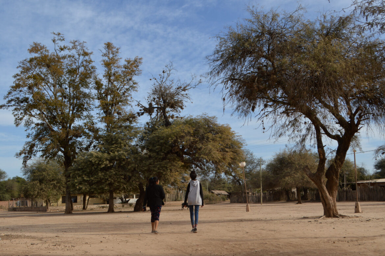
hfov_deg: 49.6
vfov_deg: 34.2
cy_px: 128
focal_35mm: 39
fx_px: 417
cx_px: 192
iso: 200
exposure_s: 1/800
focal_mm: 26
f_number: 6.3
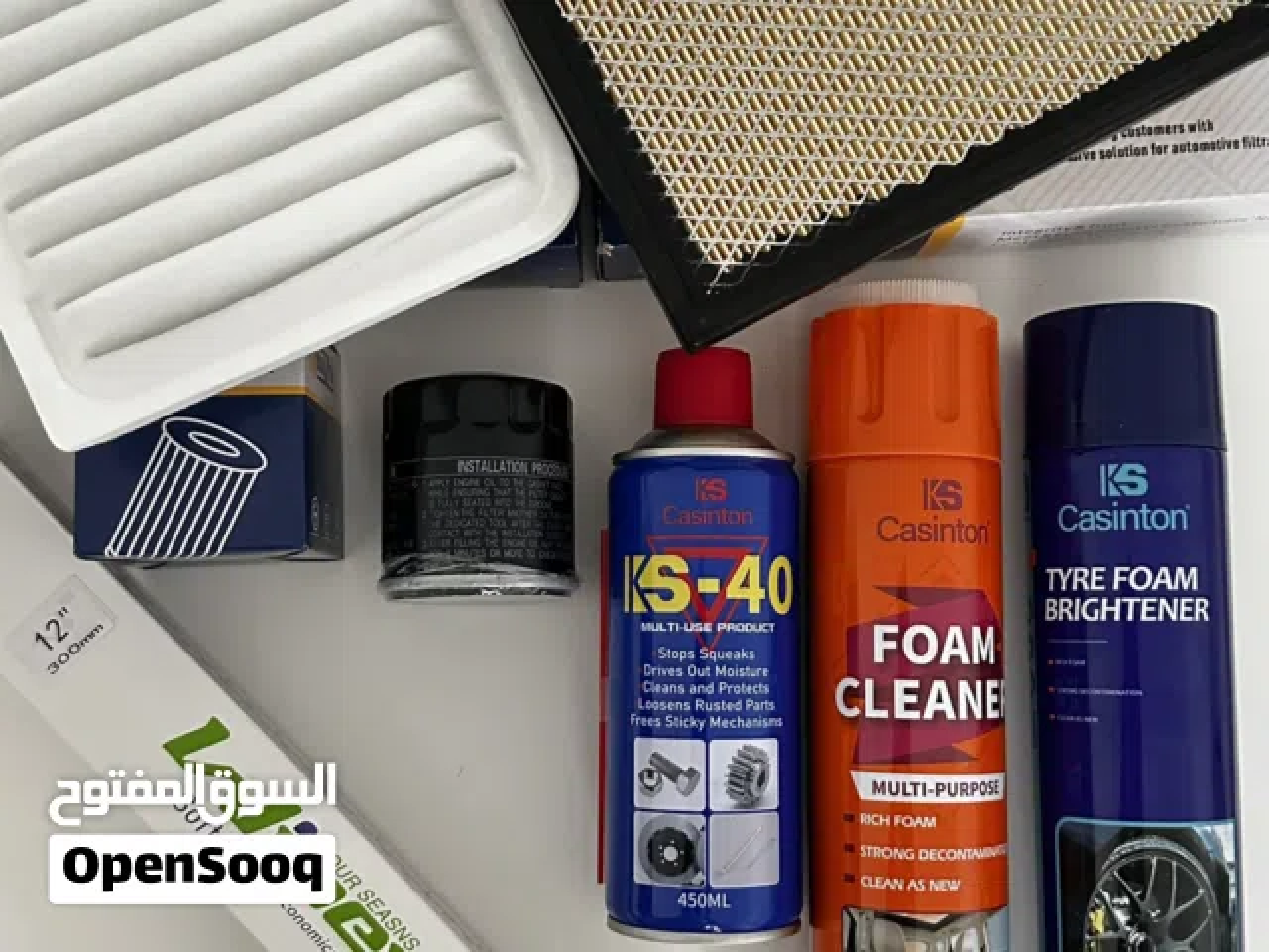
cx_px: 634
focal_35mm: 24
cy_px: 476
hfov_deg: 71.6
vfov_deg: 56.8
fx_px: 880
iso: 2000
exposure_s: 1/18
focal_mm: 6.86
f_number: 1.78
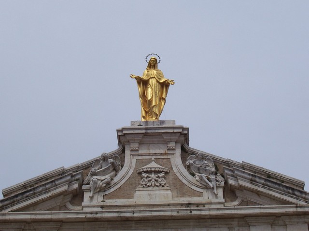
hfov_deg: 19.3
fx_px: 911
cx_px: 154
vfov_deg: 14.5
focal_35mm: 102
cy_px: 116
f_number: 9.5
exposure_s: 1/350
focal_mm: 16.8
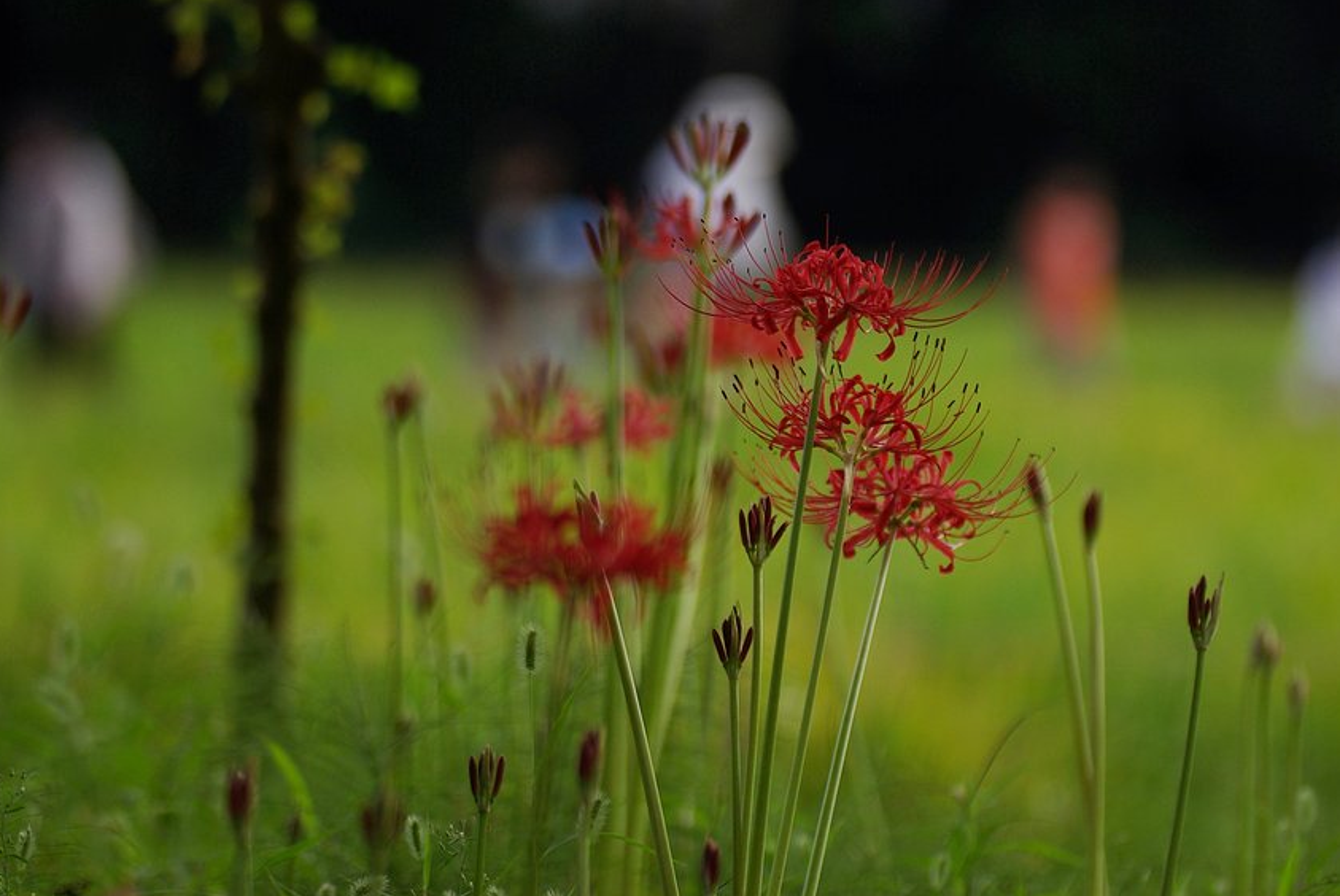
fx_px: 12221
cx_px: 777
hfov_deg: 6.3
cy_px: 385
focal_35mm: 328
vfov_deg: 4.2
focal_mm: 180
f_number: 3.5
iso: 100
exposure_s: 1/500
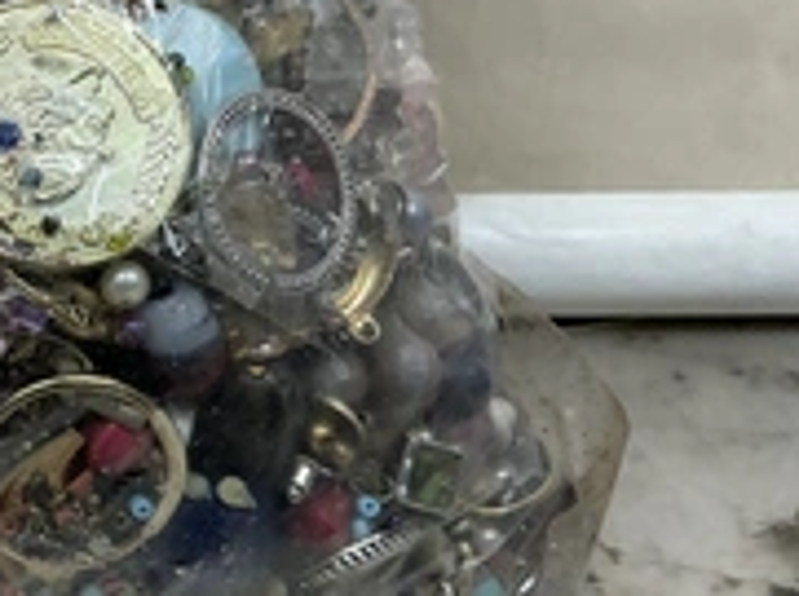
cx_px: -75
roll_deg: -0.3
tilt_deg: -20.1
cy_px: 207
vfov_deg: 23.5
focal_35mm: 62
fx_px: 1428
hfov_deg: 28.5
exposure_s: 1/120
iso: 40
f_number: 1.8
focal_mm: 3
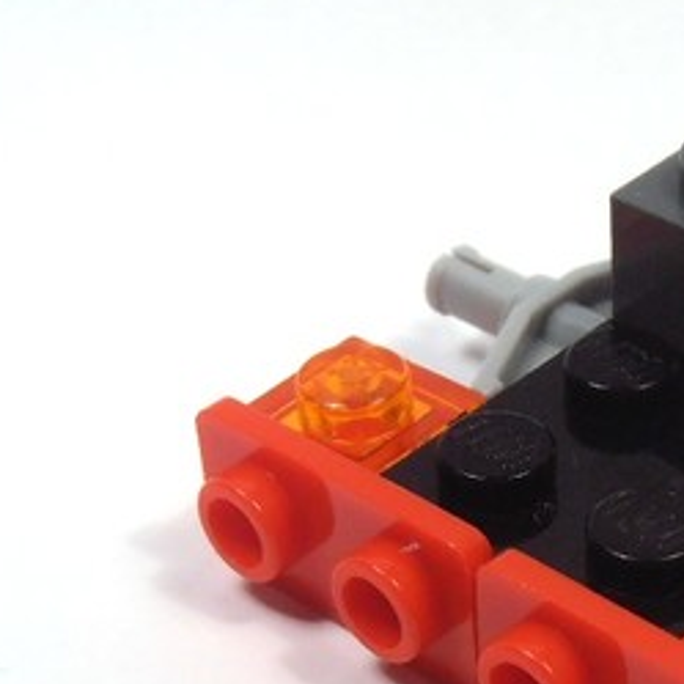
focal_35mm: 118
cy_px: 452
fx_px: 2638
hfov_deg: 14.6
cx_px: 624
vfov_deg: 14.7
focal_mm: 6.61
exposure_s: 1/100
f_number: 3.9
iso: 80
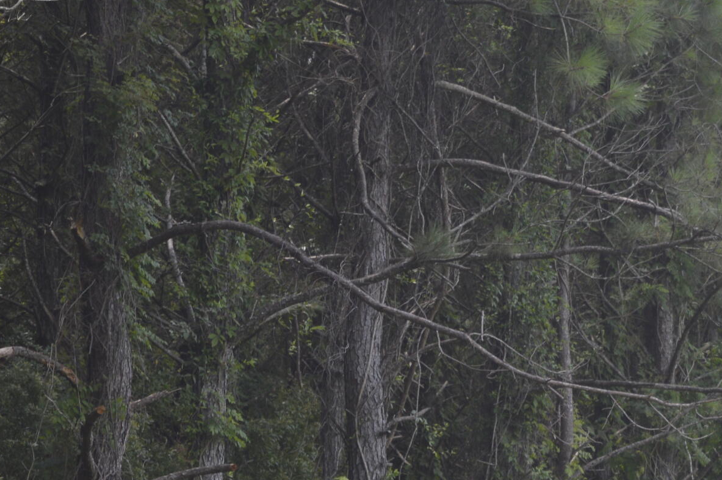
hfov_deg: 9.7
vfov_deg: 6.5
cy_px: 523
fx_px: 4192
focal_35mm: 209
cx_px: 813
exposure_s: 1/160
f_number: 5.6
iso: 100
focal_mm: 55
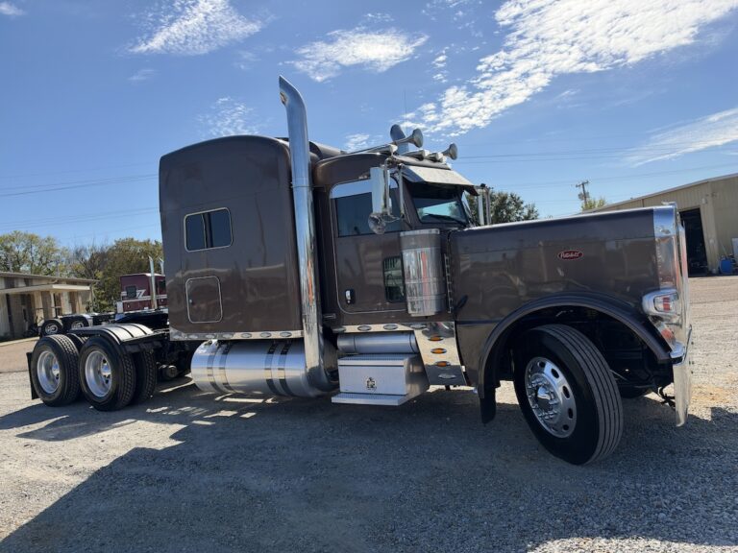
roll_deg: +7.3
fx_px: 512
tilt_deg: +0.9
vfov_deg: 56.8
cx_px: 369
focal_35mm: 24
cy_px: 276
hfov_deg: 71.6
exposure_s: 1/4098
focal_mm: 6.93
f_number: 1.8
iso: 80
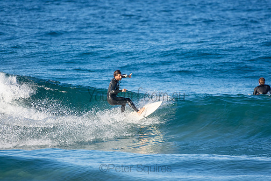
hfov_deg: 2.7
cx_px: 136
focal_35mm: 750
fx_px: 5647
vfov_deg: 1.8
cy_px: 90
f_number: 5.6
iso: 360
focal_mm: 500
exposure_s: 1/1250
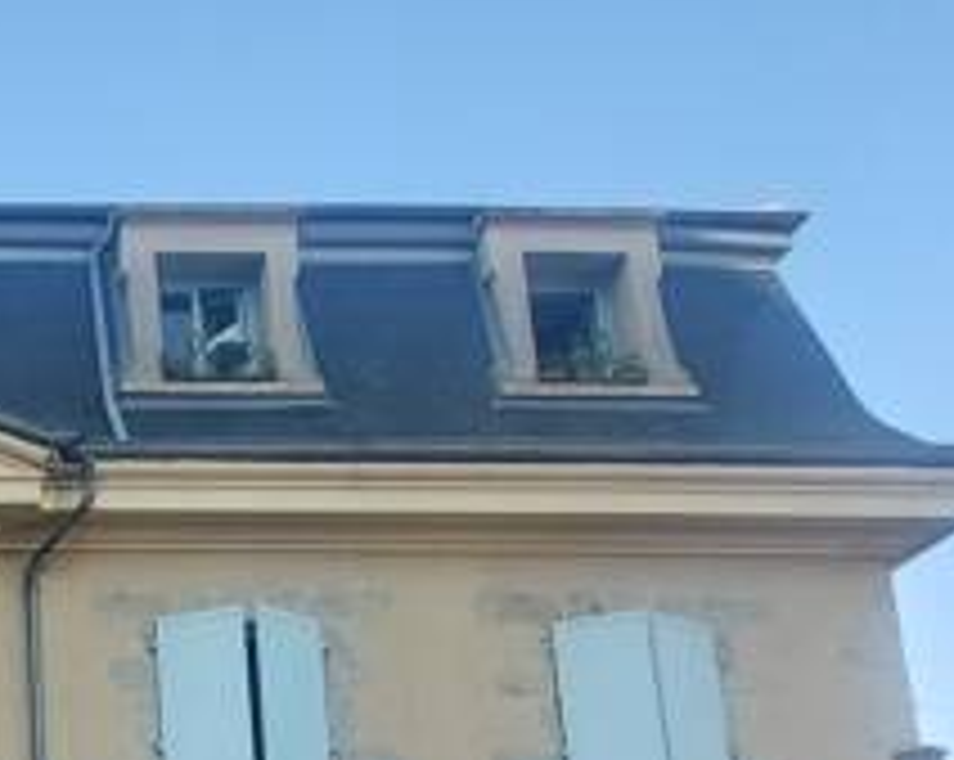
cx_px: -252
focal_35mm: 46
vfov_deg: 26.5
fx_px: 1297
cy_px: 1043
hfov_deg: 31.9
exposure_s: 1/278
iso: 50
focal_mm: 1.74
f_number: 2.2
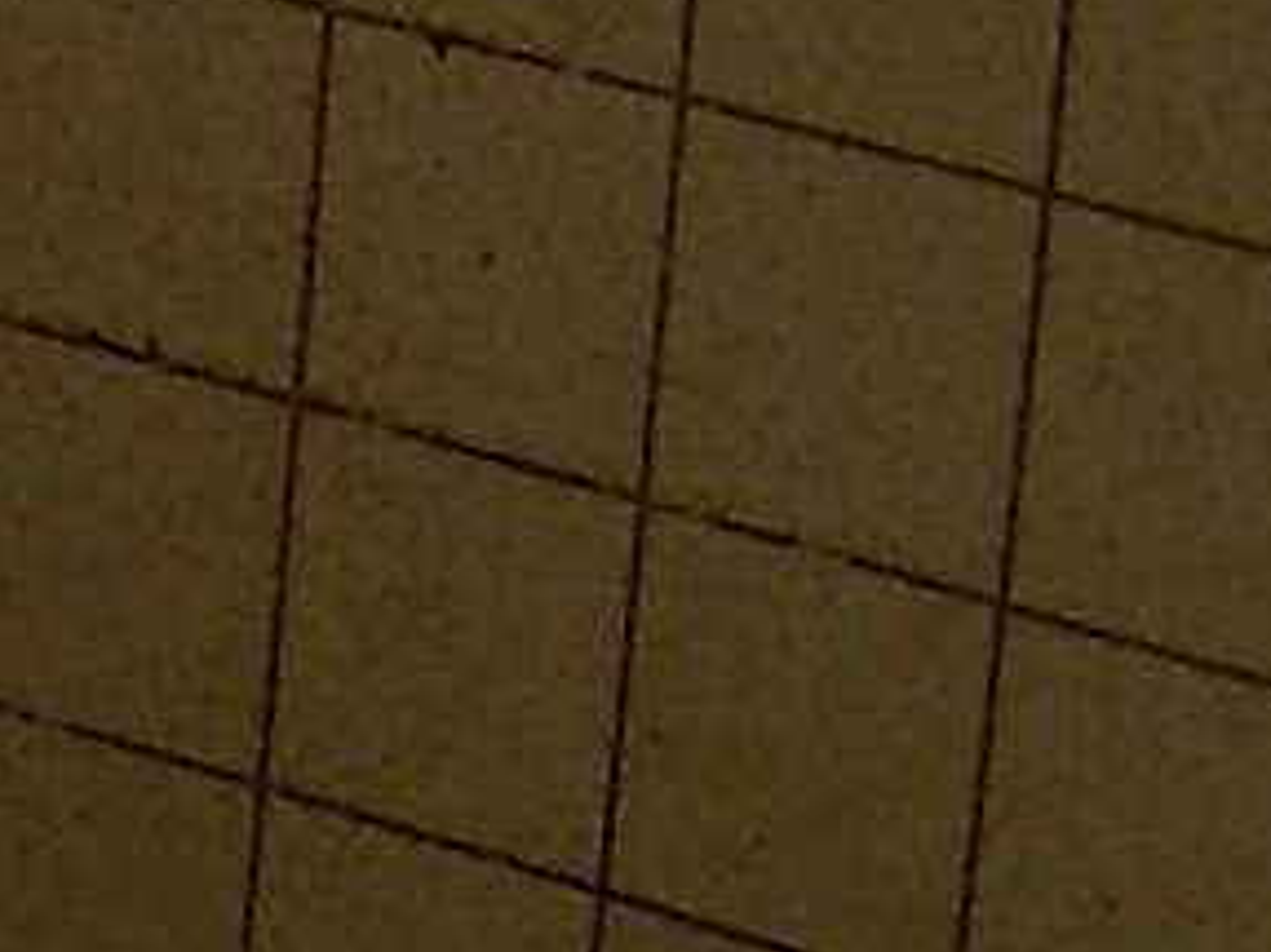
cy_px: 1120
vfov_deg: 4.9
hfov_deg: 5.8
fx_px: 11047
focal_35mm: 301
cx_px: -3481
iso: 50
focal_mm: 6.3
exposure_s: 1/60
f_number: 2.8
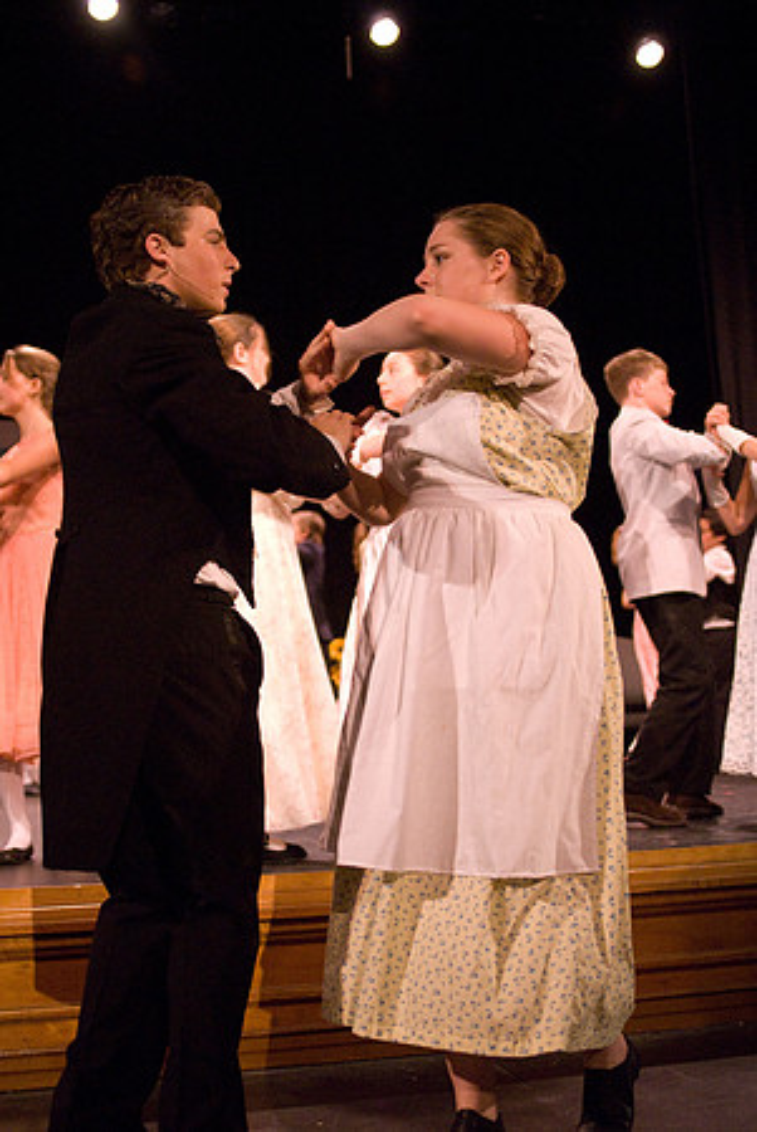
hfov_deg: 29.0
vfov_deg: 42.3
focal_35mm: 46
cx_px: 378
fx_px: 1463
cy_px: 566
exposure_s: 1/160
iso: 1600
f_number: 2.8
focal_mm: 31
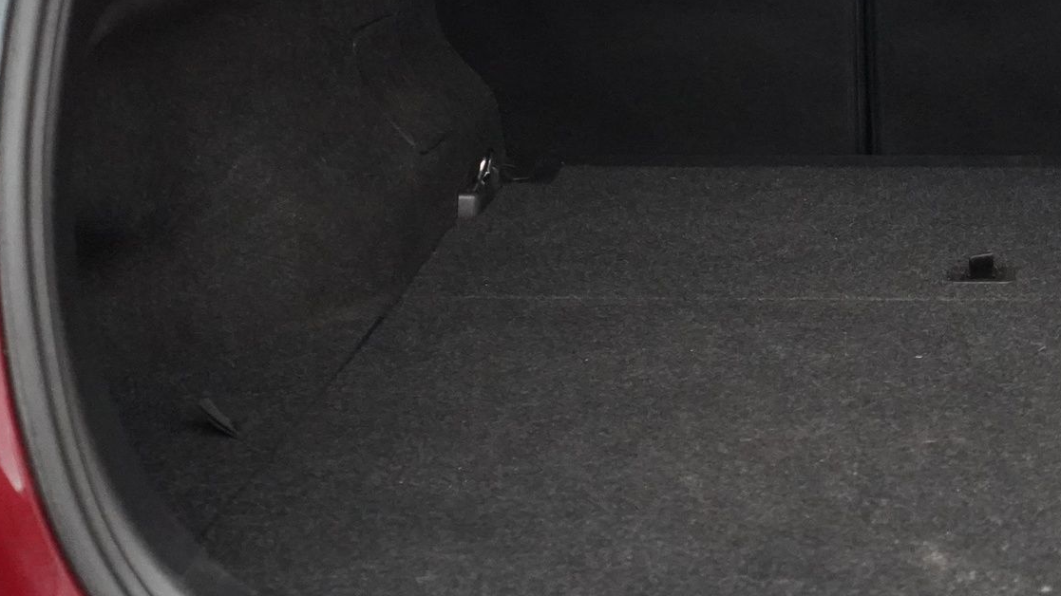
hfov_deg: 29.5
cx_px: 994
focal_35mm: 68
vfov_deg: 17.4
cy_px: 51
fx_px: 1913
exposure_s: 1/125
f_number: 3.5
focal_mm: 29
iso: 12800
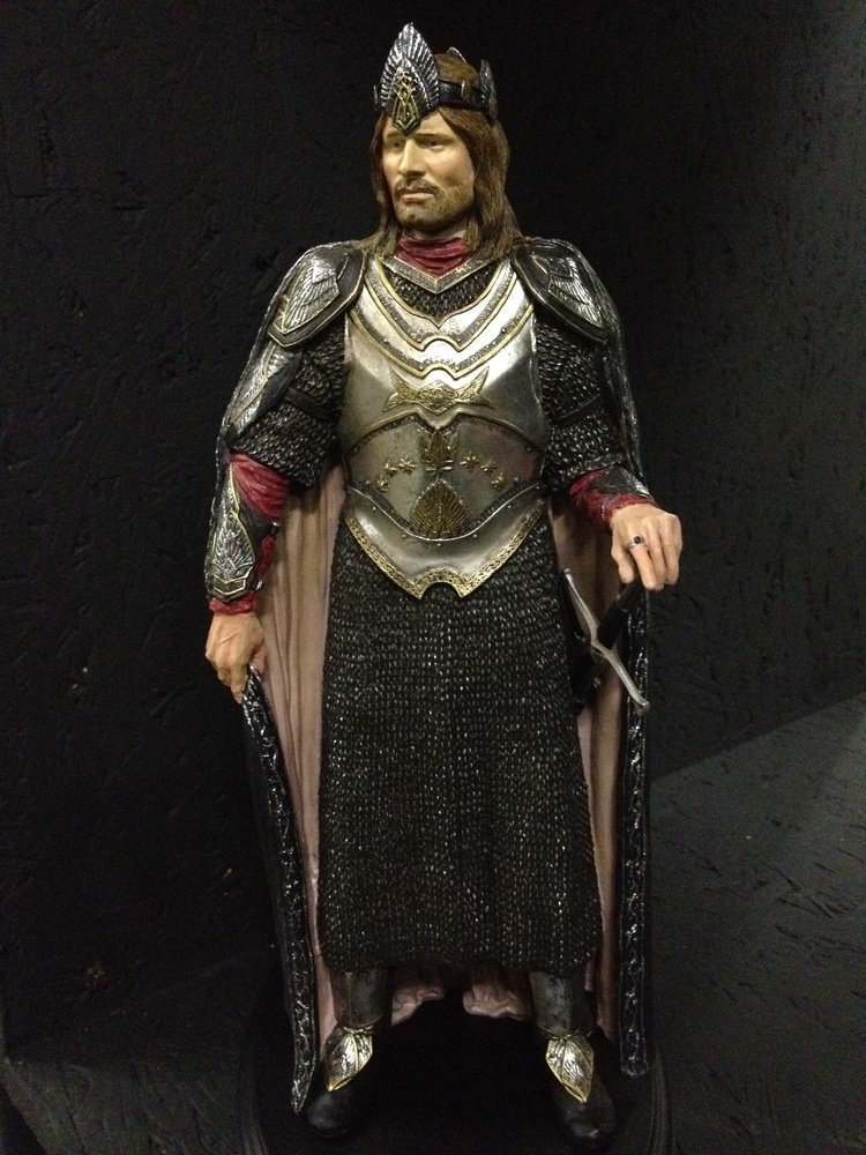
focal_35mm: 35
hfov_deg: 40.7
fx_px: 1167
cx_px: 433
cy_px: 578
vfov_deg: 52.6
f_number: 2.4
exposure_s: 1/15
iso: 800
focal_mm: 4.28
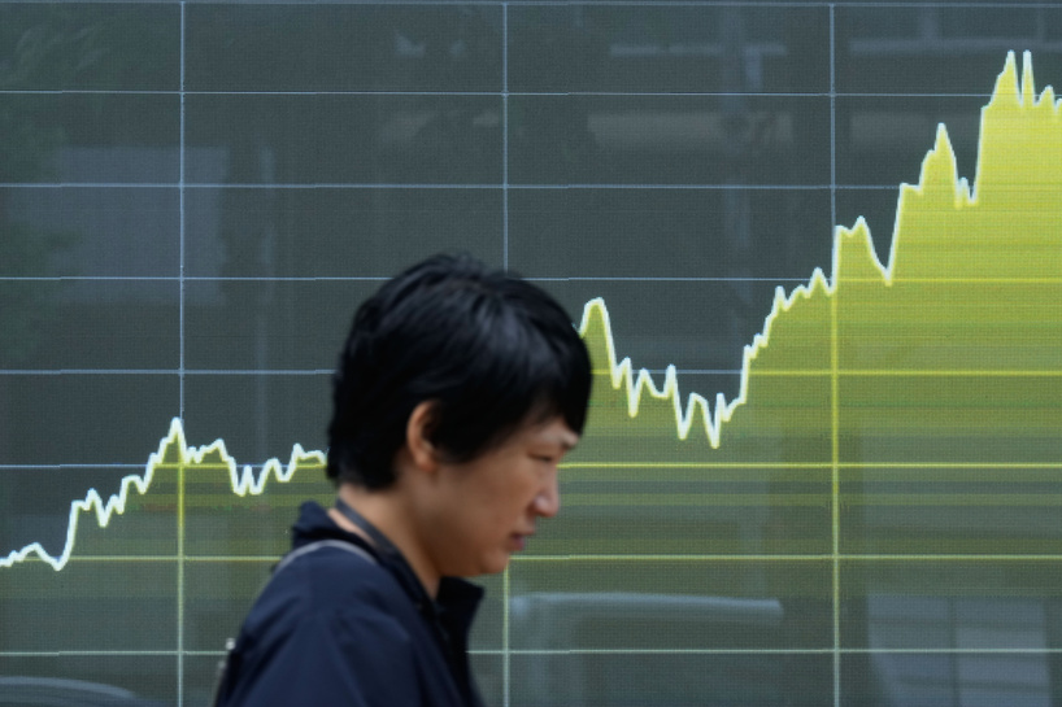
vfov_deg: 8.1
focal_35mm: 169
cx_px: 571
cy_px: 440
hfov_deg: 12.2
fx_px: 4984
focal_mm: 135
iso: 800
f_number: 8
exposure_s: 1/250
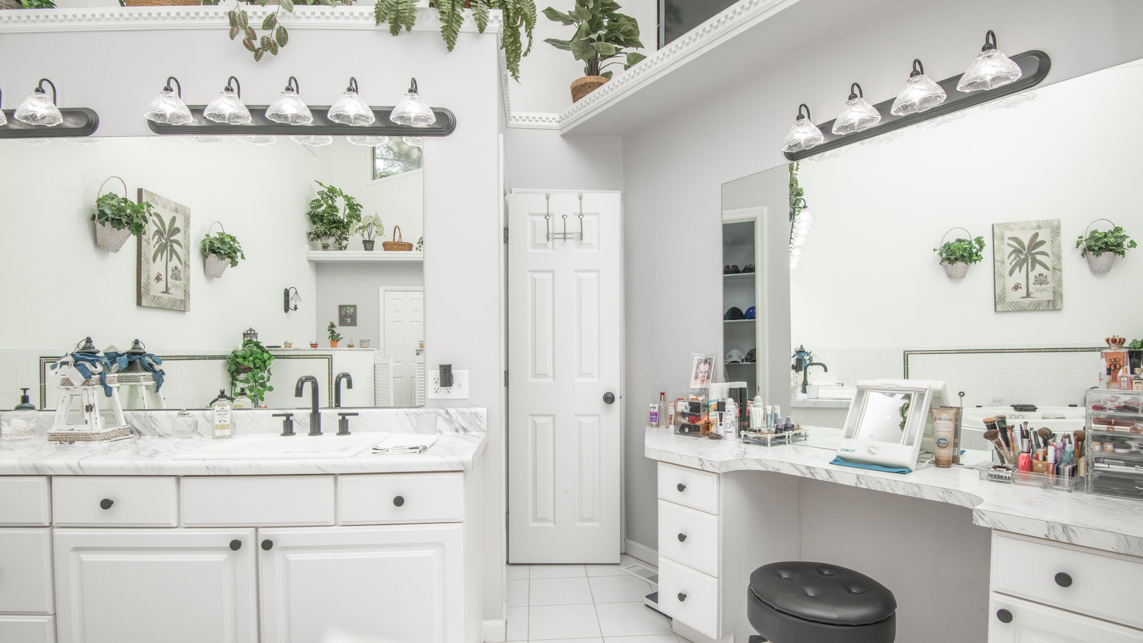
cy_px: 354
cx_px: 566
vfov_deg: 63.8
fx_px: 515
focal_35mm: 17
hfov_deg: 95.9
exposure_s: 1/250
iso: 400
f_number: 9
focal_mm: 16
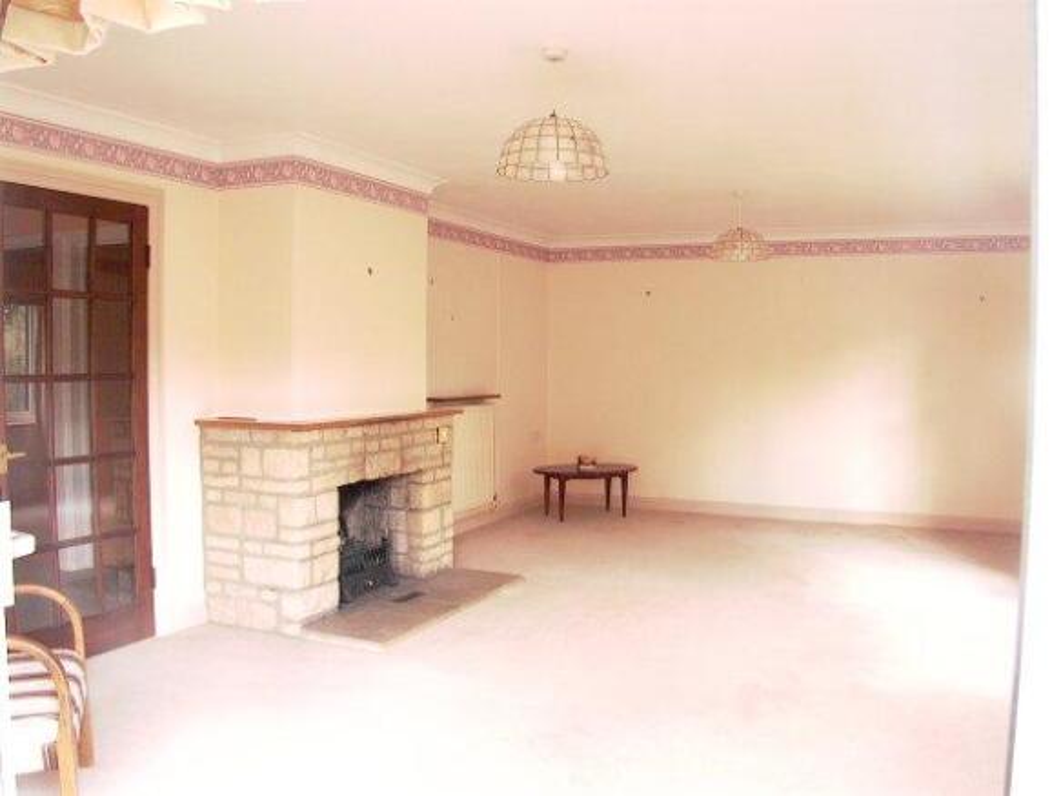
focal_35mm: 38
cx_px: 530
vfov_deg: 37.7
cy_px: 398
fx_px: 1164
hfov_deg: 49.0
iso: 200
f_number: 2.13
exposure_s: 1/65.2
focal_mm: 8.19
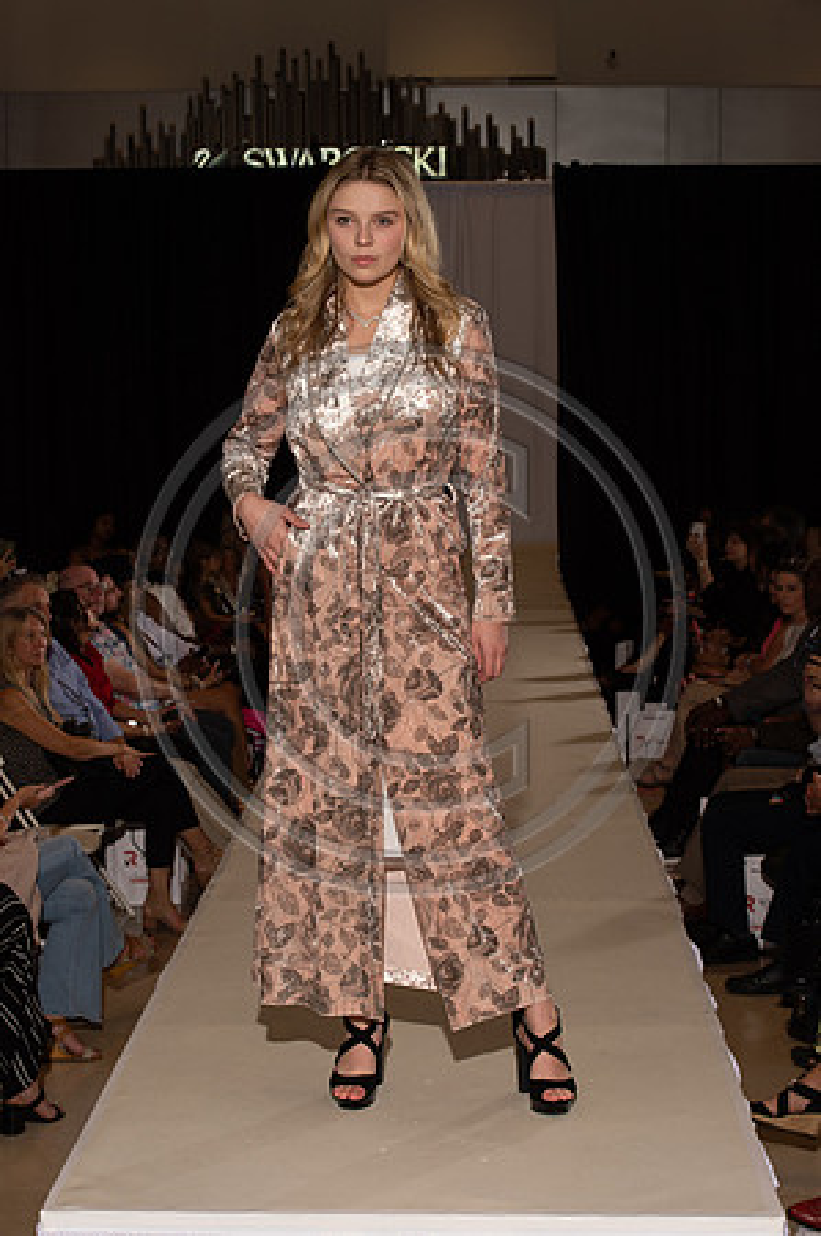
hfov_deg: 17.5
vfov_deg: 26.0
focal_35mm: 78
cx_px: 410
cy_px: 618
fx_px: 2674
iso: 800
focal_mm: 78
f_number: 9
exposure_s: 1/250
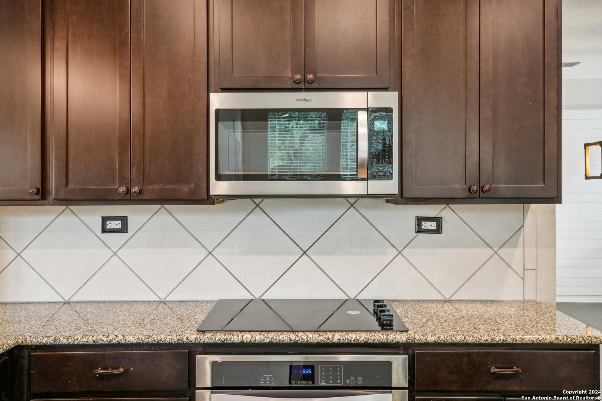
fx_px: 535
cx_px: 301
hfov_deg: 58.7
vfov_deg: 41.1
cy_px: 200
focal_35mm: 32
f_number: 8
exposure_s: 1/4
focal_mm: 32
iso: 400
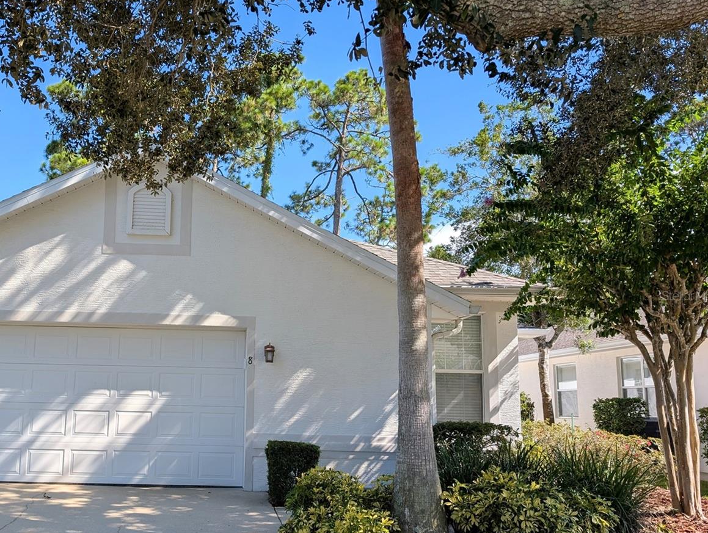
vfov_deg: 43.0
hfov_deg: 54.1
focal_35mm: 33
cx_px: 233
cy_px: 296
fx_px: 676
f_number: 1.68
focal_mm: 6.9
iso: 18
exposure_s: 1/536
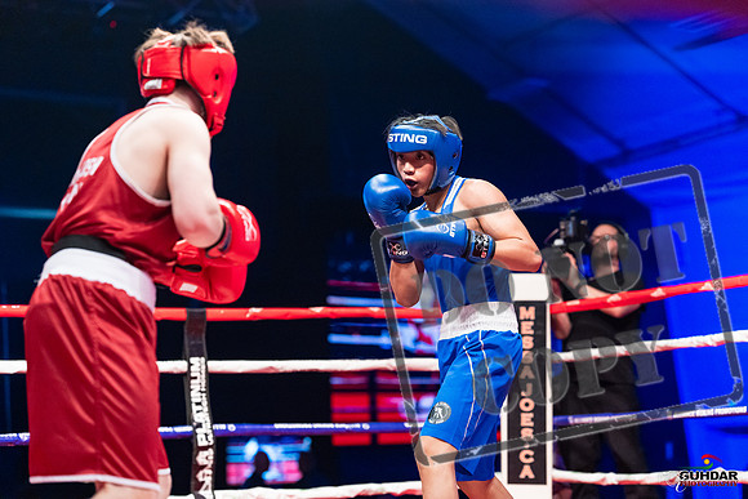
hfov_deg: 27.7
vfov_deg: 18.7
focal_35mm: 73
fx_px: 1517
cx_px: 374
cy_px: 250
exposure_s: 1/1250
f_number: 2.5
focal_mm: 73
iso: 3200
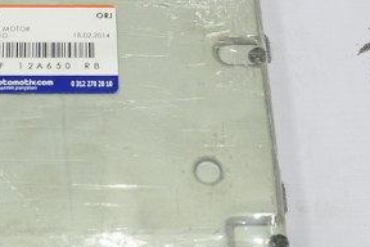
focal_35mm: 103
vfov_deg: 13.3
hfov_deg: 19.6
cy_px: 73
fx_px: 1059
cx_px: 69
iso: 200
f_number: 4.5
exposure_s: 1/40
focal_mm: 22
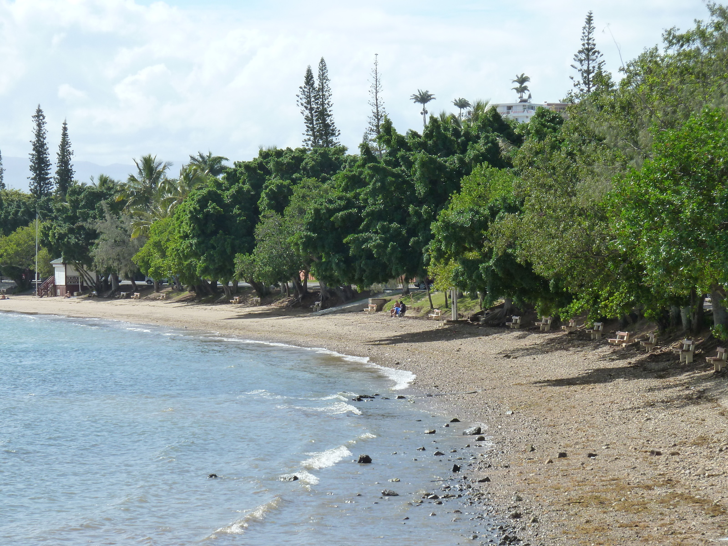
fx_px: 2881
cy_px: 273
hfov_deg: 14.4
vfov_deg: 10.8
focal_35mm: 137
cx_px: 364
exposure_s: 1/400
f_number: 5
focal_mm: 22.5
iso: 125
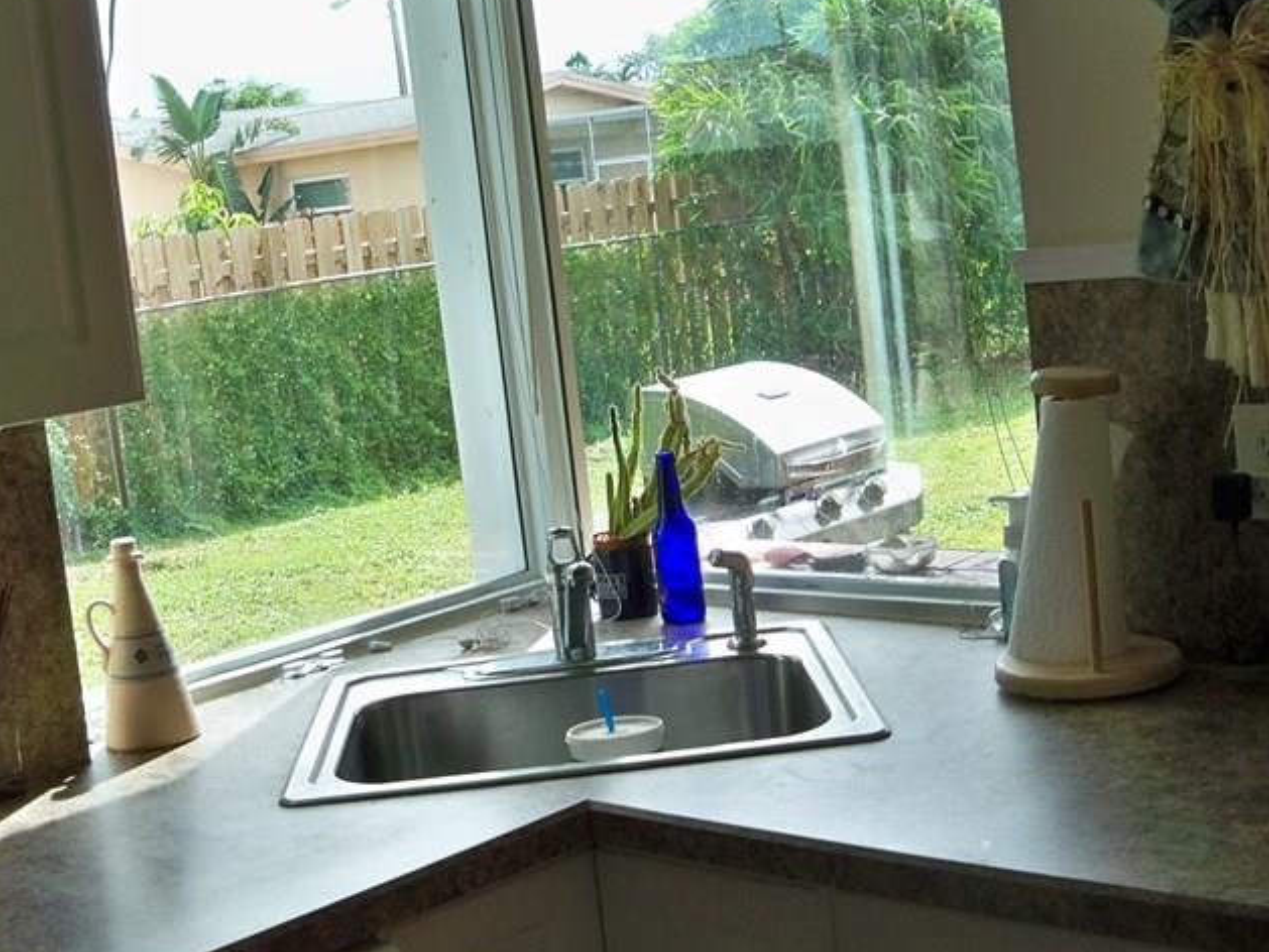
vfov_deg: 25.6
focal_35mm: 57
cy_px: 357
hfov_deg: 33.8
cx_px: 593
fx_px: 2090
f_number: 3.5
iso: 64
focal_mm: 6.2
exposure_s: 1/125
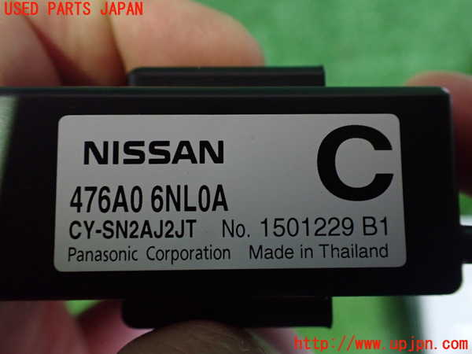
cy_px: 177
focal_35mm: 30
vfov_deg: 46.8
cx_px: 236
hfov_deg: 60.0
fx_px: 409
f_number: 2.3
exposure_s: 1/30
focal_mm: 5.4
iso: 800
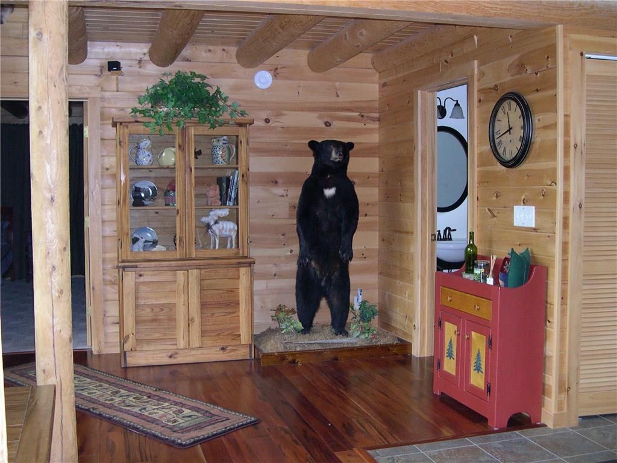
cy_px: 232
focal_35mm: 38
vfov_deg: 37.7
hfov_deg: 49.0
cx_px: 308
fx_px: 677
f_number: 2.8
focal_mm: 8
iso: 400
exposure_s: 1/60
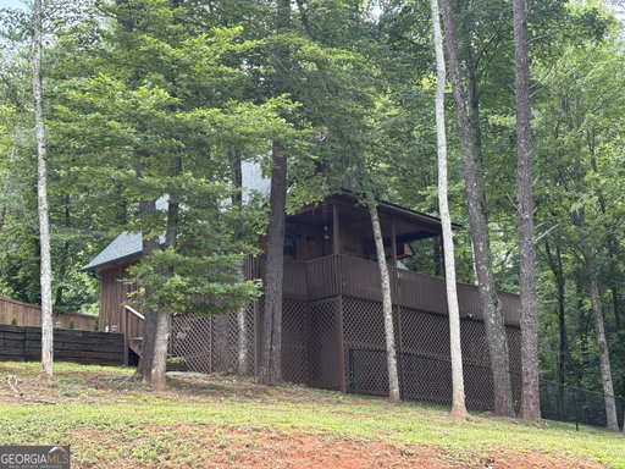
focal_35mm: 52
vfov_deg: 28.0
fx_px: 939
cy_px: 234
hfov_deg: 36.8
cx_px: 312
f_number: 1.6
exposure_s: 1/124
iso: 40
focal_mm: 5.96
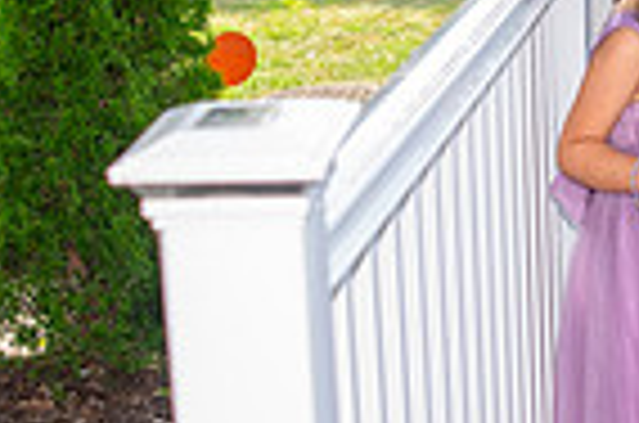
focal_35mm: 137
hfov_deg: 14.8
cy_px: 90
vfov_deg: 9.9
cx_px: 617
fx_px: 2426
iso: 50
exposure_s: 1/320
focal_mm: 31
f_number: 2.8
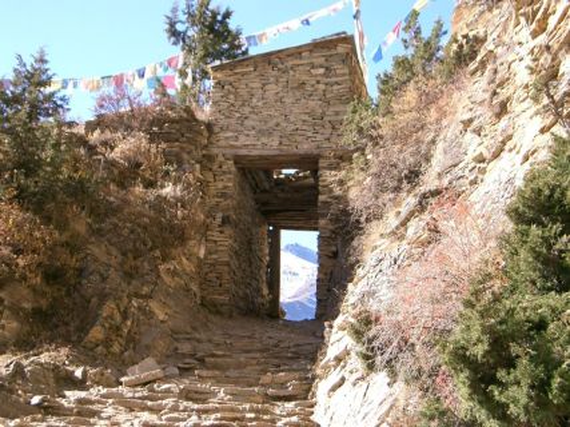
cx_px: 285
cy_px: 214
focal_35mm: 69
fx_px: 1136
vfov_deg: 21.3
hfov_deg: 28.2
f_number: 3.7
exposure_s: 1/250
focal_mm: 14.2
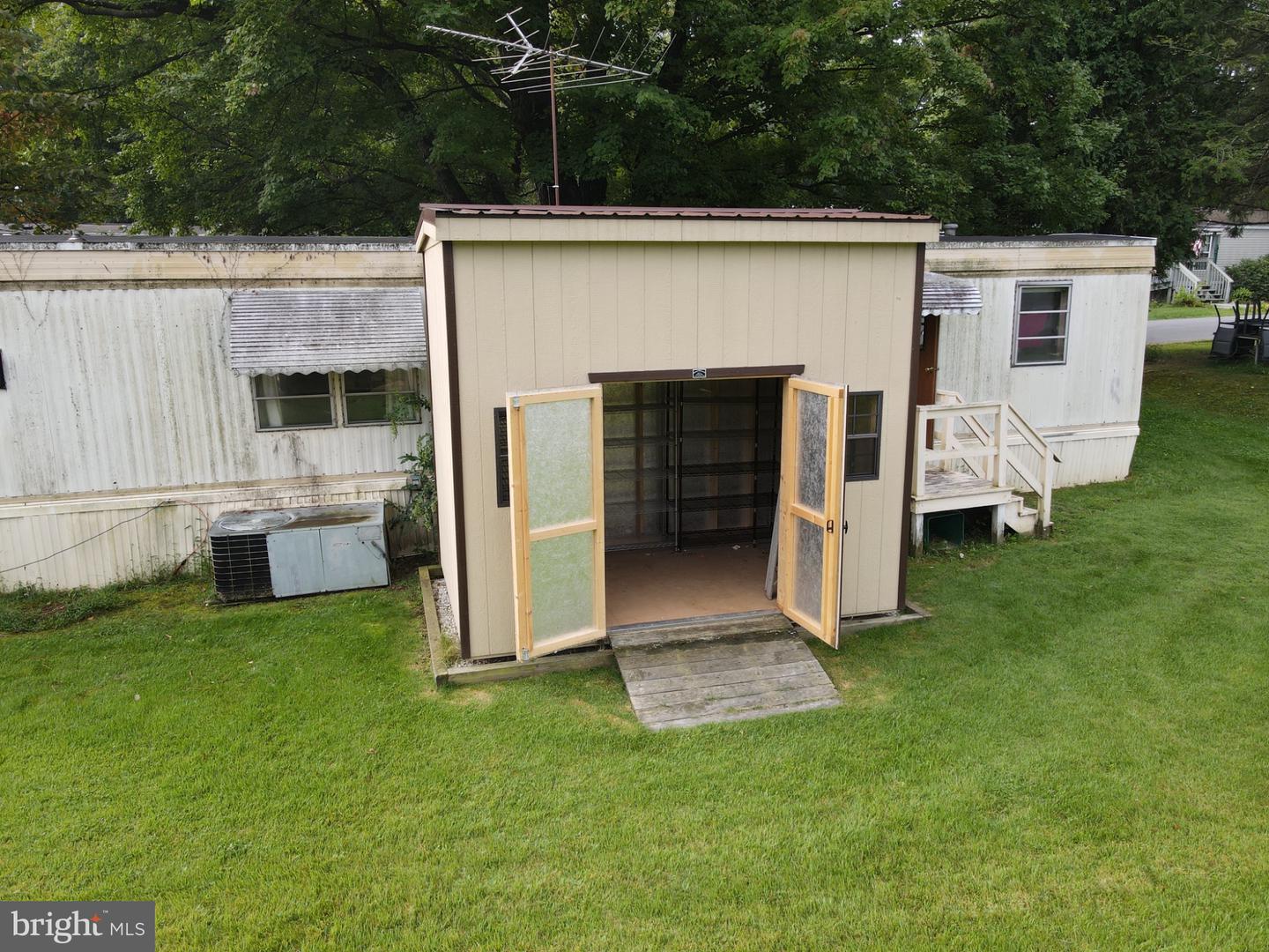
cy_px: 476
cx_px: 634
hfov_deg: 71.6
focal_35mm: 24
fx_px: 880
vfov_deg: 56.8
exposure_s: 1/120
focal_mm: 4.5
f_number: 2.8
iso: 100
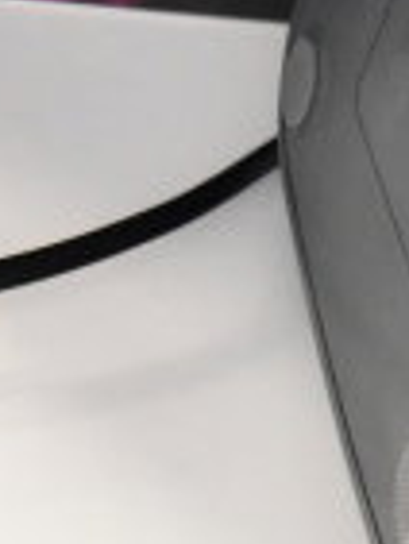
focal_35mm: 112
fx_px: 1762
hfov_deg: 10.4
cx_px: 1138
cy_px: 64
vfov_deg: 17.3
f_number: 3.5
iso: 5600
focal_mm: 18
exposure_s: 1/30
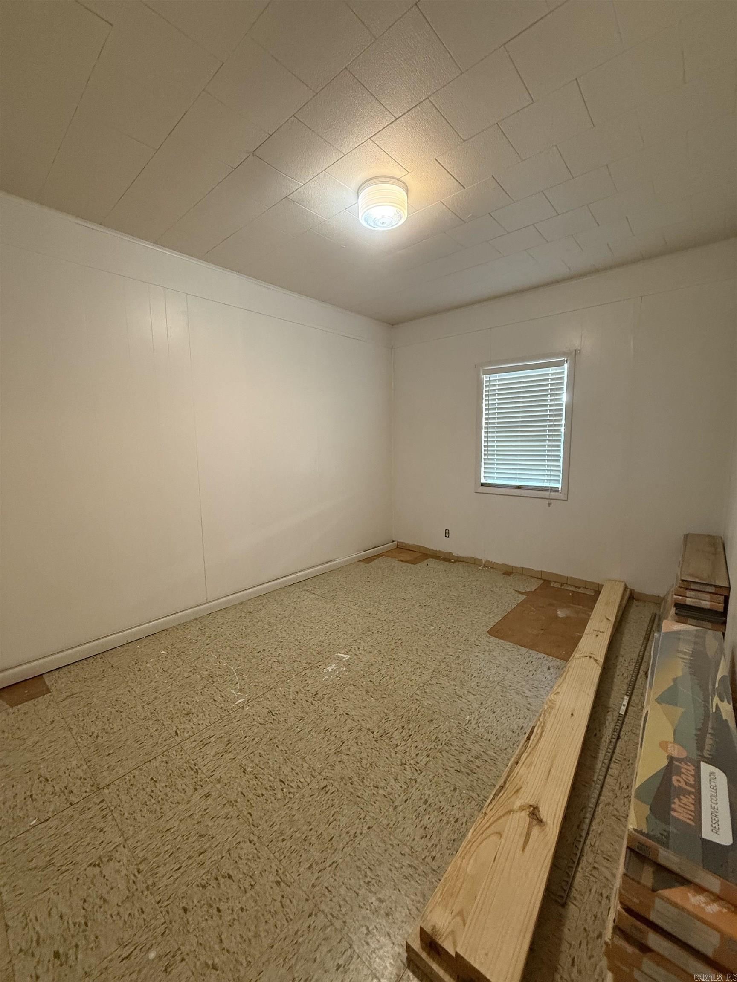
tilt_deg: -7.2
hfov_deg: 85.7
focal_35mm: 14
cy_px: 491
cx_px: 368
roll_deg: +1.2
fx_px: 397
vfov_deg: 102.1
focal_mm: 2.22
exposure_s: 1/60
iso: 500
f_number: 2.2
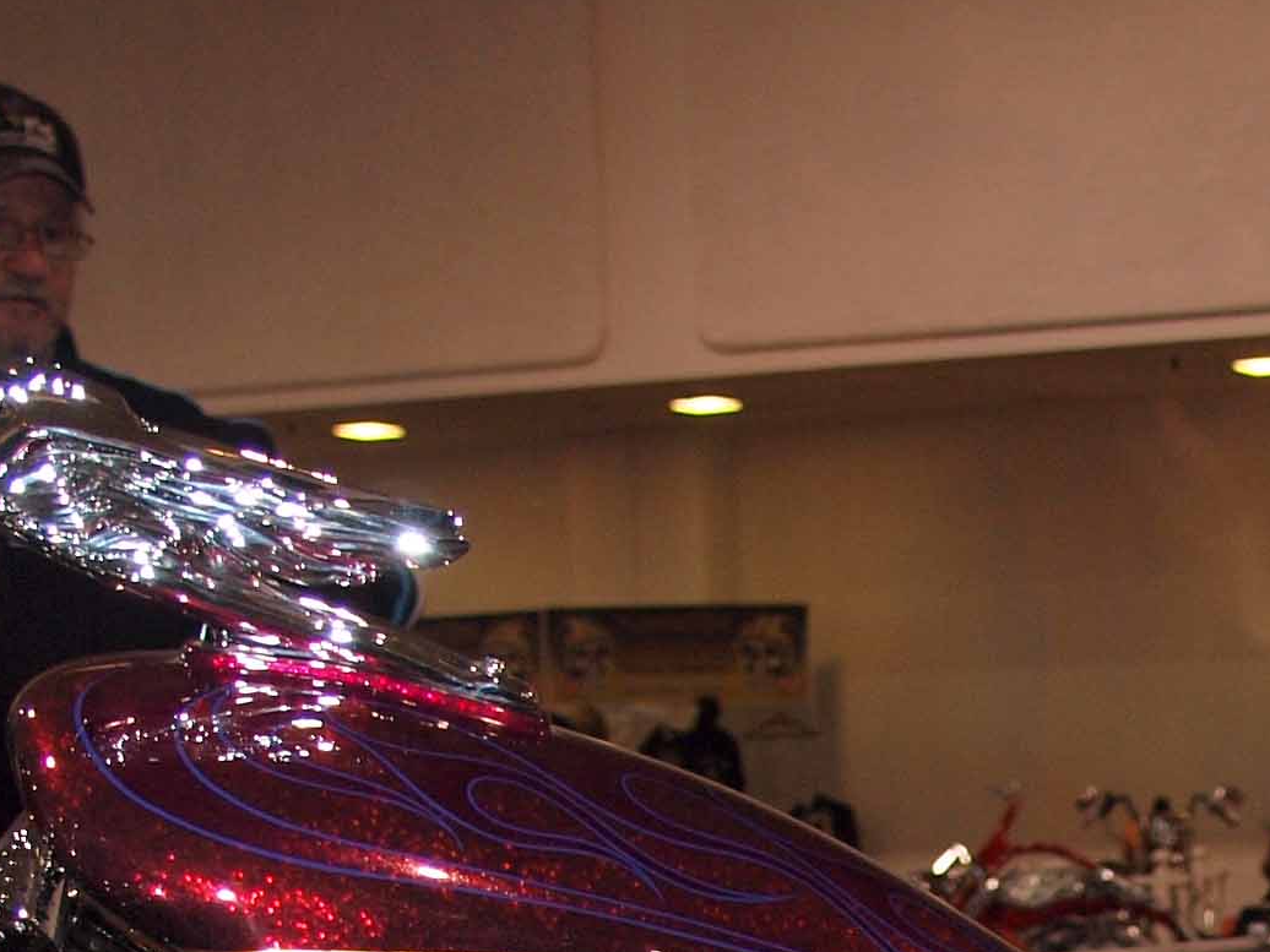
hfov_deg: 17.4
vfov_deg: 12.5
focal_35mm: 109
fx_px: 3999
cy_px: 1663
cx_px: 1420
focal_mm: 14
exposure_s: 1/60
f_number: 2.8
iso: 200
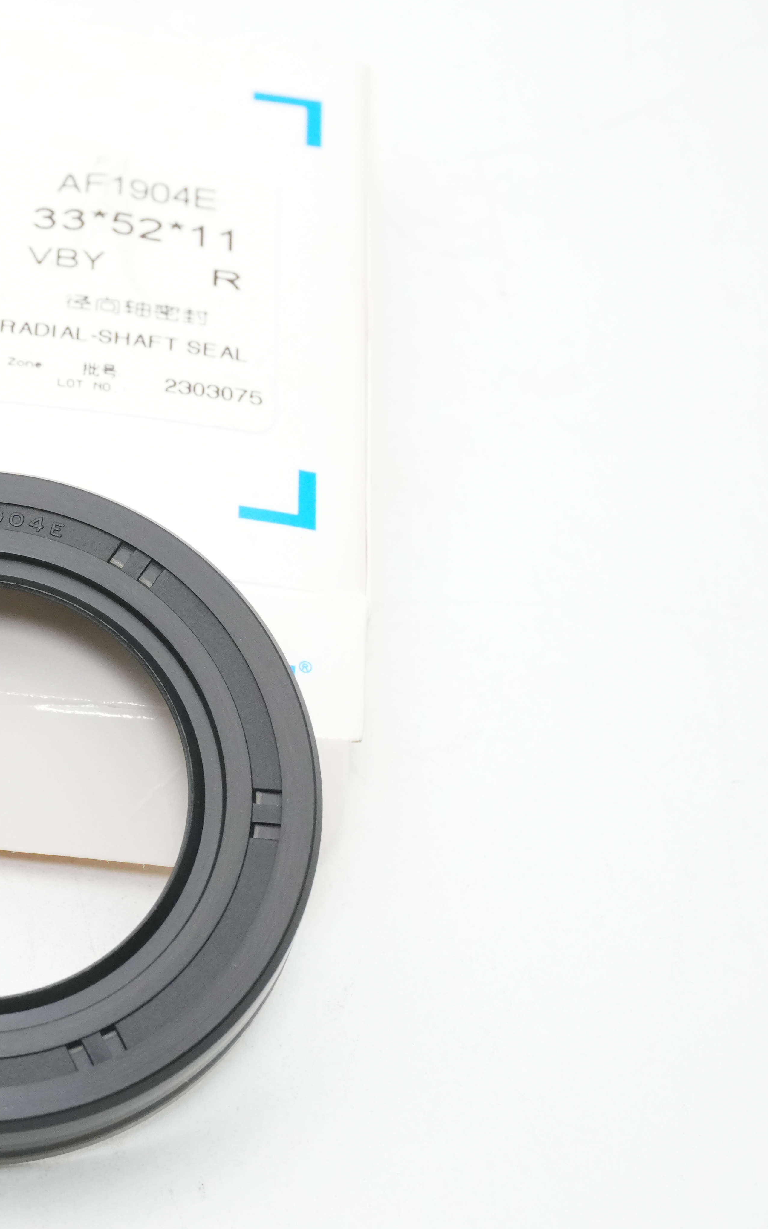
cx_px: -92
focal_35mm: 90
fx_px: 3007
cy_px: 613
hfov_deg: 14.2
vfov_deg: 23.1
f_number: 11
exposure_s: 1/160
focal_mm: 39
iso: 2500
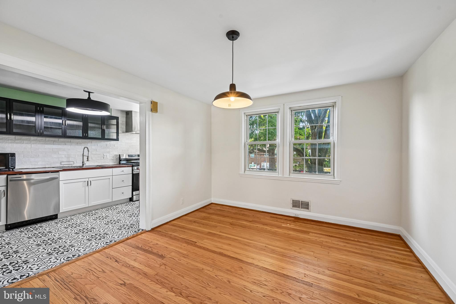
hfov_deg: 104.3
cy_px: 152
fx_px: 177
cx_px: 228
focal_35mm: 14
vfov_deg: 81.2
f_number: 8
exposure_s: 1/13
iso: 400
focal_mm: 14
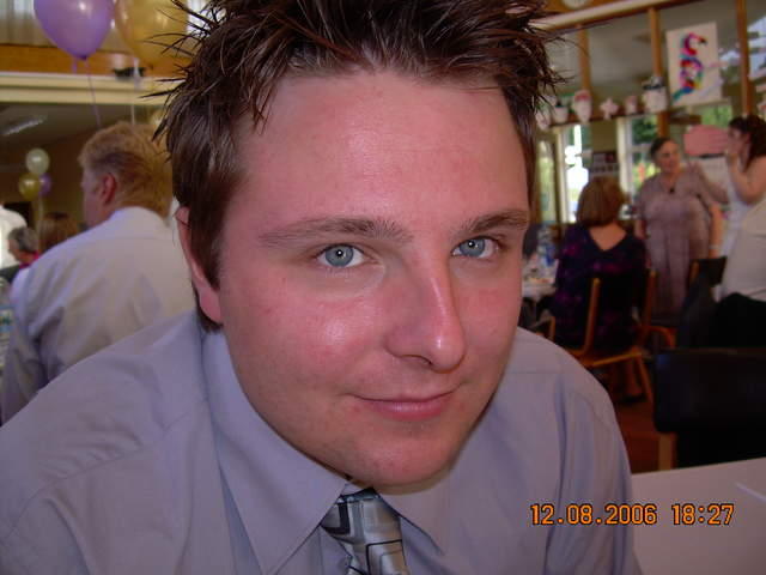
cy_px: 288
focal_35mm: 38
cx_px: 383
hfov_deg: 49.0
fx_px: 841
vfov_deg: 37.7
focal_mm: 6.3
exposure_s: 1/60
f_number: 2.8
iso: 50
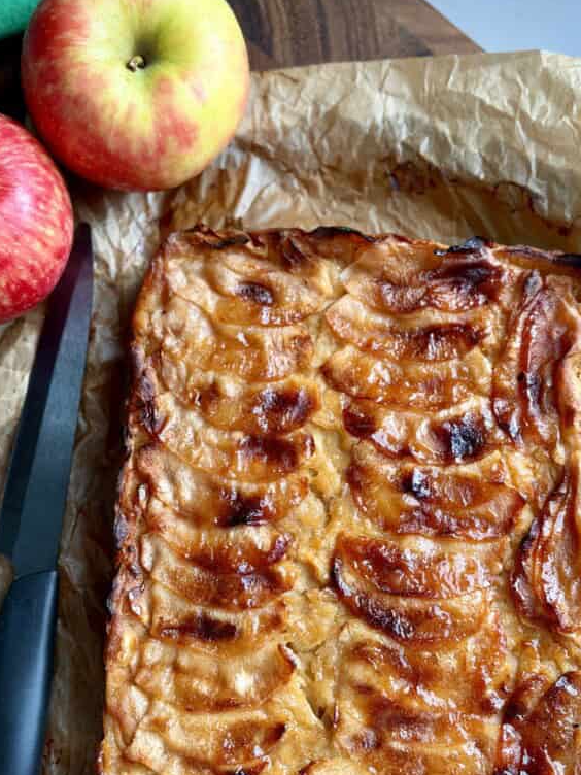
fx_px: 1387
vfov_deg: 31.1
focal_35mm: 62
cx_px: 346
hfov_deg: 23.6
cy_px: 473
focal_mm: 6.8
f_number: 1.8
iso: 64
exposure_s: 1/121
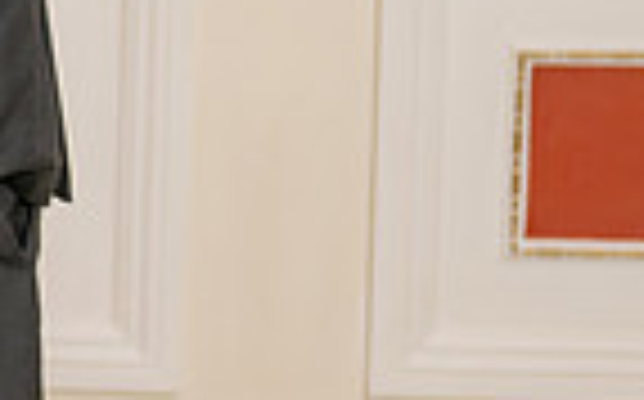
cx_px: -540
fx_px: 4295
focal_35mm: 245
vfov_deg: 5.3
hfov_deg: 8.2
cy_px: -205
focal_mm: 55
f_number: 2.8
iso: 320
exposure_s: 1/200
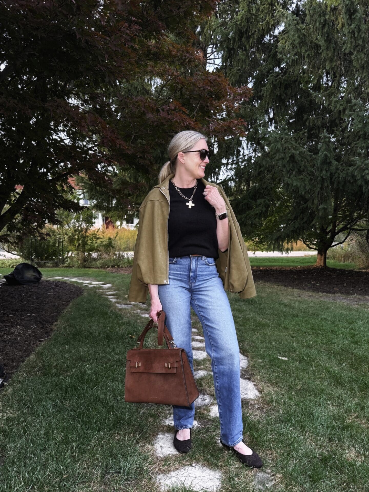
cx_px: 184
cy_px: 246
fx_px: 341
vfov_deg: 71.6
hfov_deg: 56.8
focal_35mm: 24
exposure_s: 1/121
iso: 100
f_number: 1.78
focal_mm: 6.76
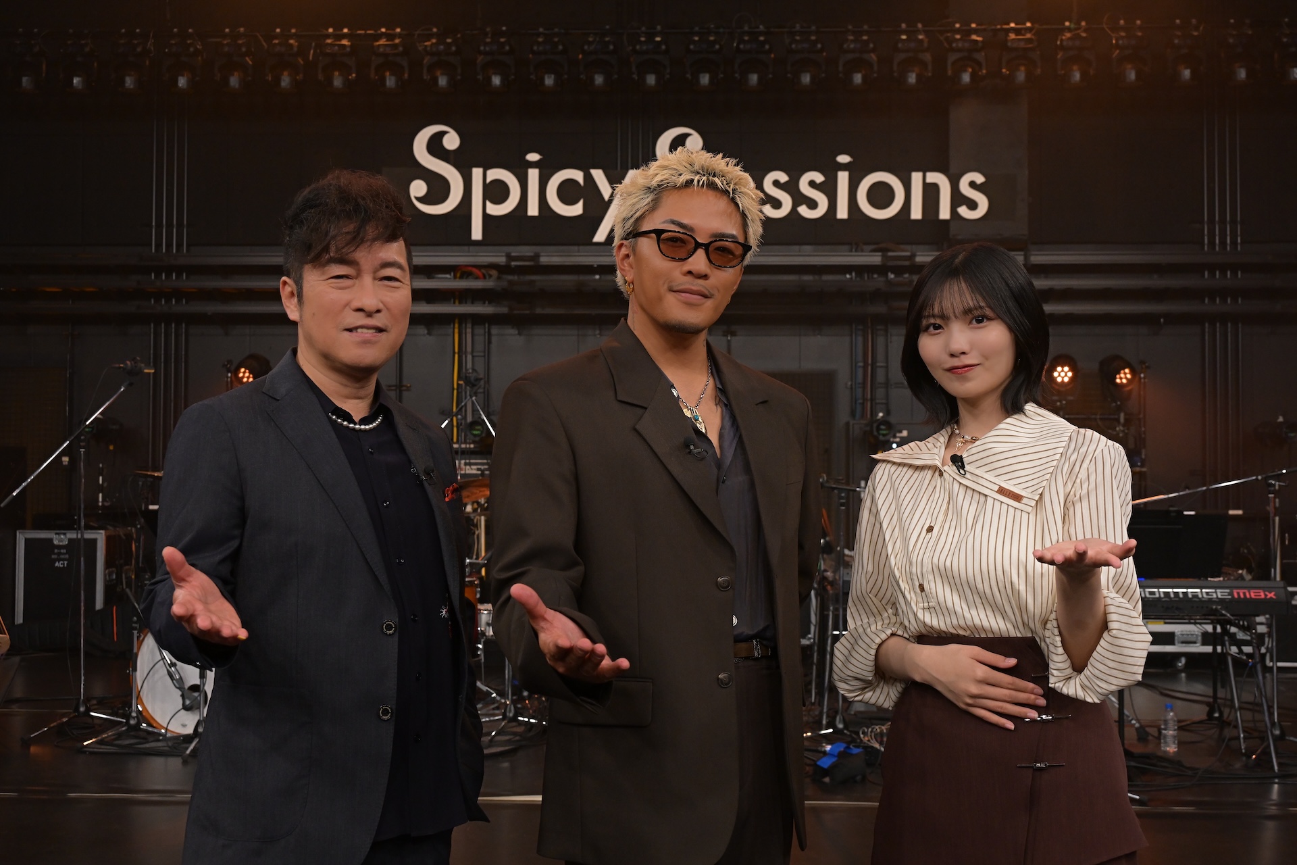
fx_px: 1369
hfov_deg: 50.7
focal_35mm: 38
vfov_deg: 35.1
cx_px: 648
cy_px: 432
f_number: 8
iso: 3200
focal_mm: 38
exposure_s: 1/125
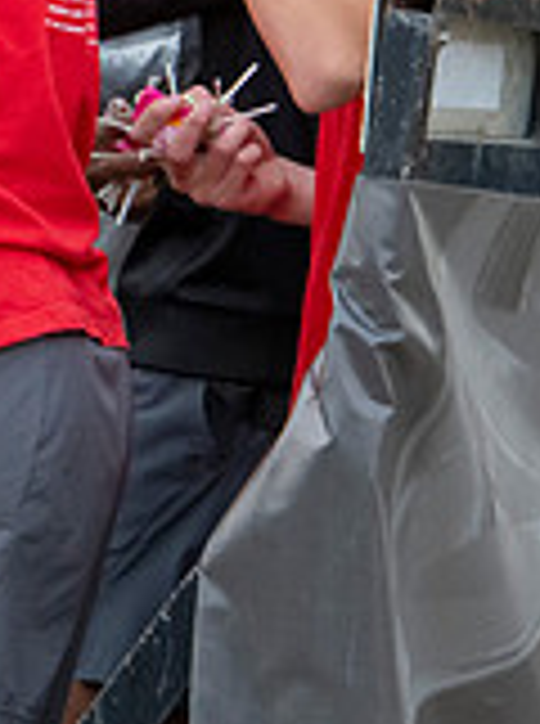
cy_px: -97
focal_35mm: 469
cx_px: -558
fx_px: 9794
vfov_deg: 4.2
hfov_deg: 3.1
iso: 3200
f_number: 11
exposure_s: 1/200
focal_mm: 135
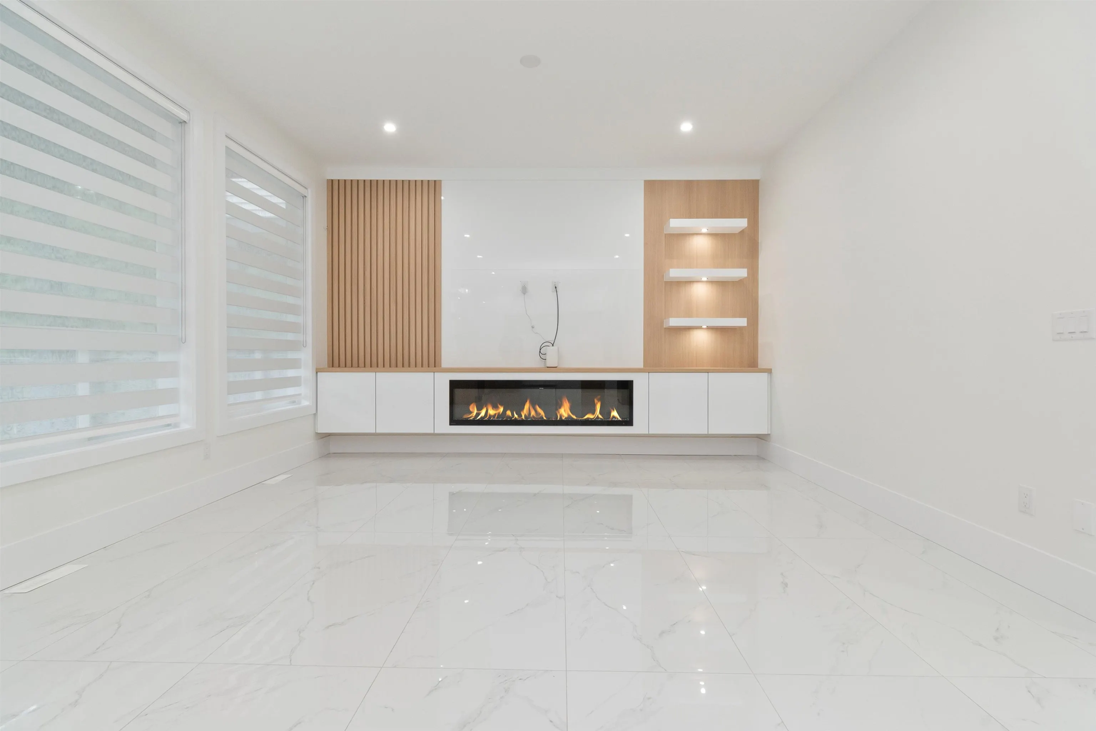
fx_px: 457
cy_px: 366
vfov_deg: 77.3
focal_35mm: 15
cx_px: 548
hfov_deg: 100.4
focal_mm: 10
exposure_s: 1/50
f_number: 6.3
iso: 320
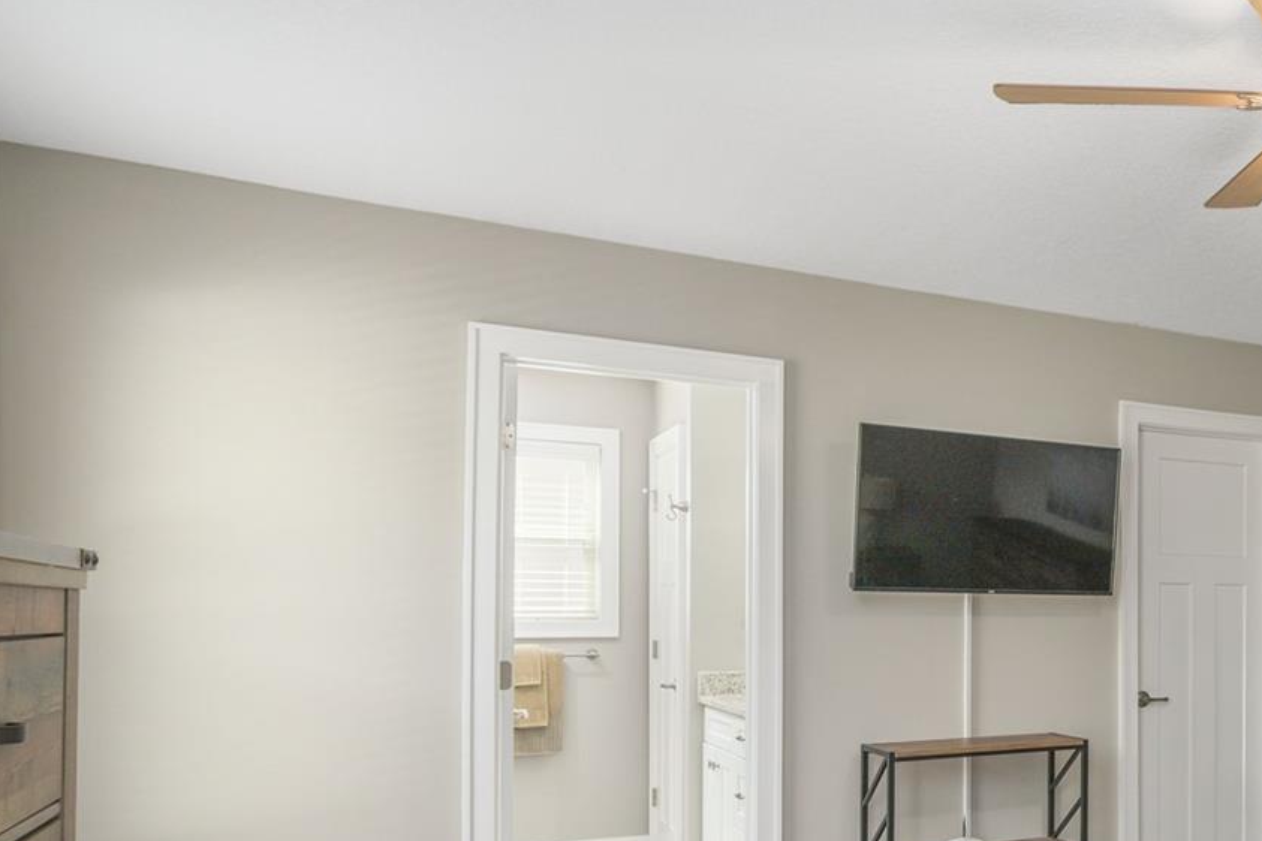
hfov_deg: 45.4
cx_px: 1308
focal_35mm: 34
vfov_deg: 38.1
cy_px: 610
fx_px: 1192
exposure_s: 1/6
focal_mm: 14
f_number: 8
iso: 320
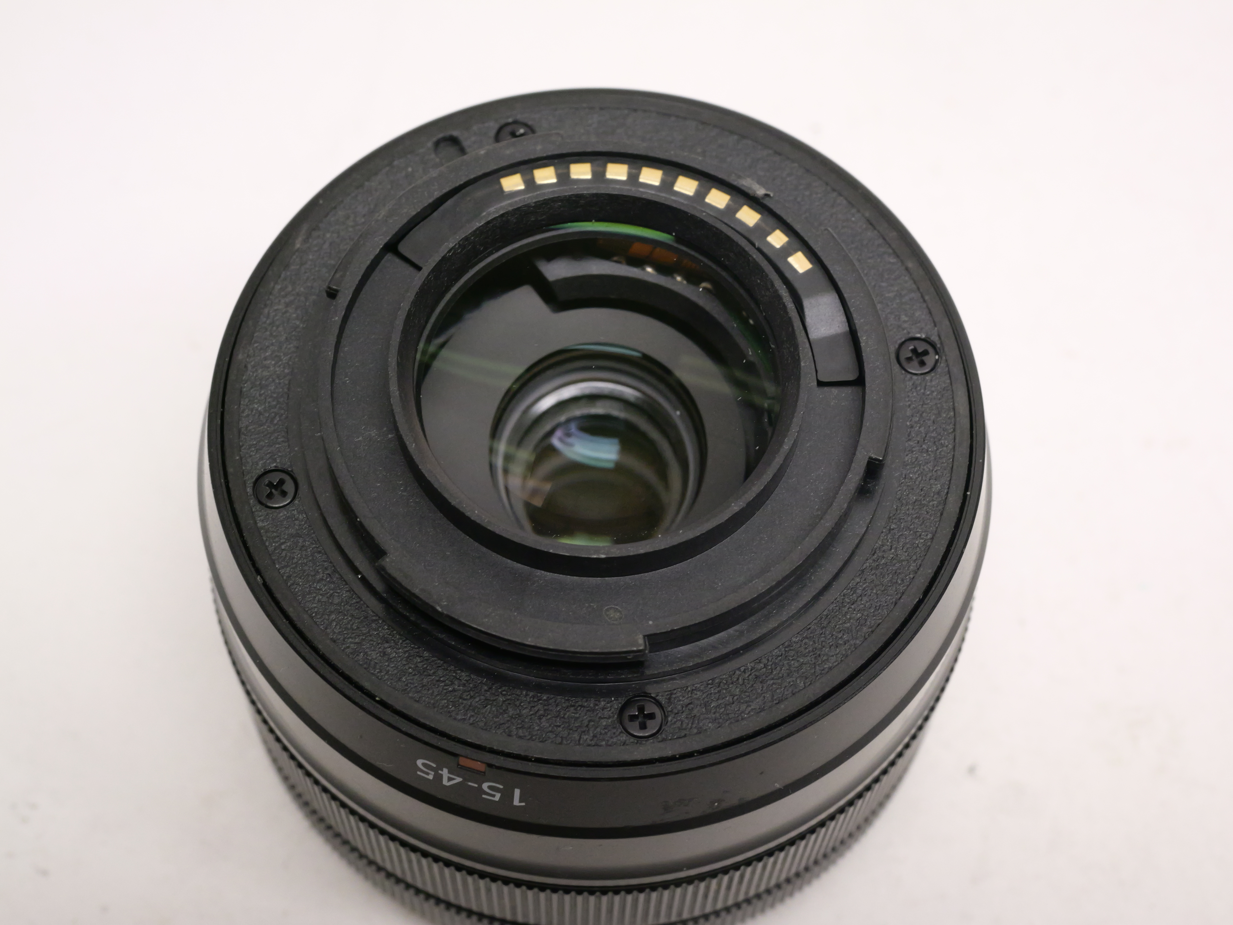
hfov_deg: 32.2
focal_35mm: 60
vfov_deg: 24.4
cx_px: 616
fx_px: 2138
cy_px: 462
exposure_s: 1/80
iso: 2500
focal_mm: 30
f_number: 8
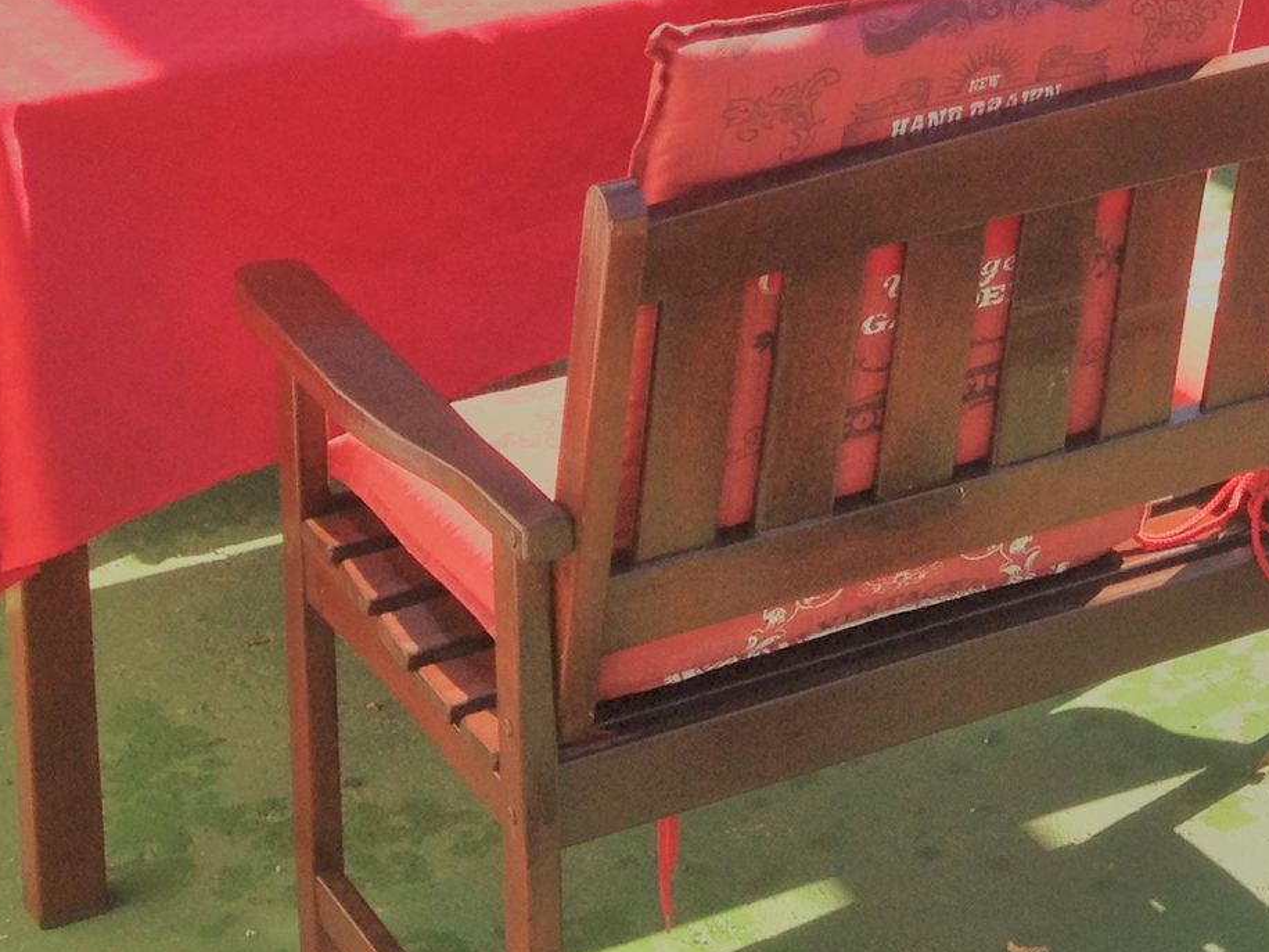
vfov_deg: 13.1
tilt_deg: -13.7
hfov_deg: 17.8
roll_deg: +0.2
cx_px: 1363
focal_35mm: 107
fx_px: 3923
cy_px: -482
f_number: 2.4
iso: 50
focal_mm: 4.28
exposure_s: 1/516
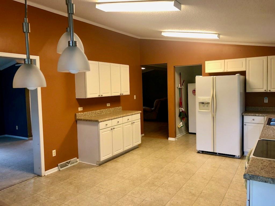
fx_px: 222
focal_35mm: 28
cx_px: 138
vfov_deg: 49.7
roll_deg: +1.8
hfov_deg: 63.4
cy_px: 103
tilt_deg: -3.4
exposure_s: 1/24
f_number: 1.8
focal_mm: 4
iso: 40
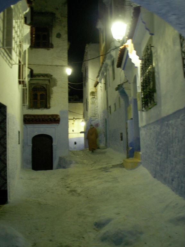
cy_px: 124
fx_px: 249
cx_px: 92
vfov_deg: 52.6
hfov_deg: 40.7
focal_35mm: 35
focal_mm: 5.86
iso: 160
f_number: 2.8
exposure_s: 1/3
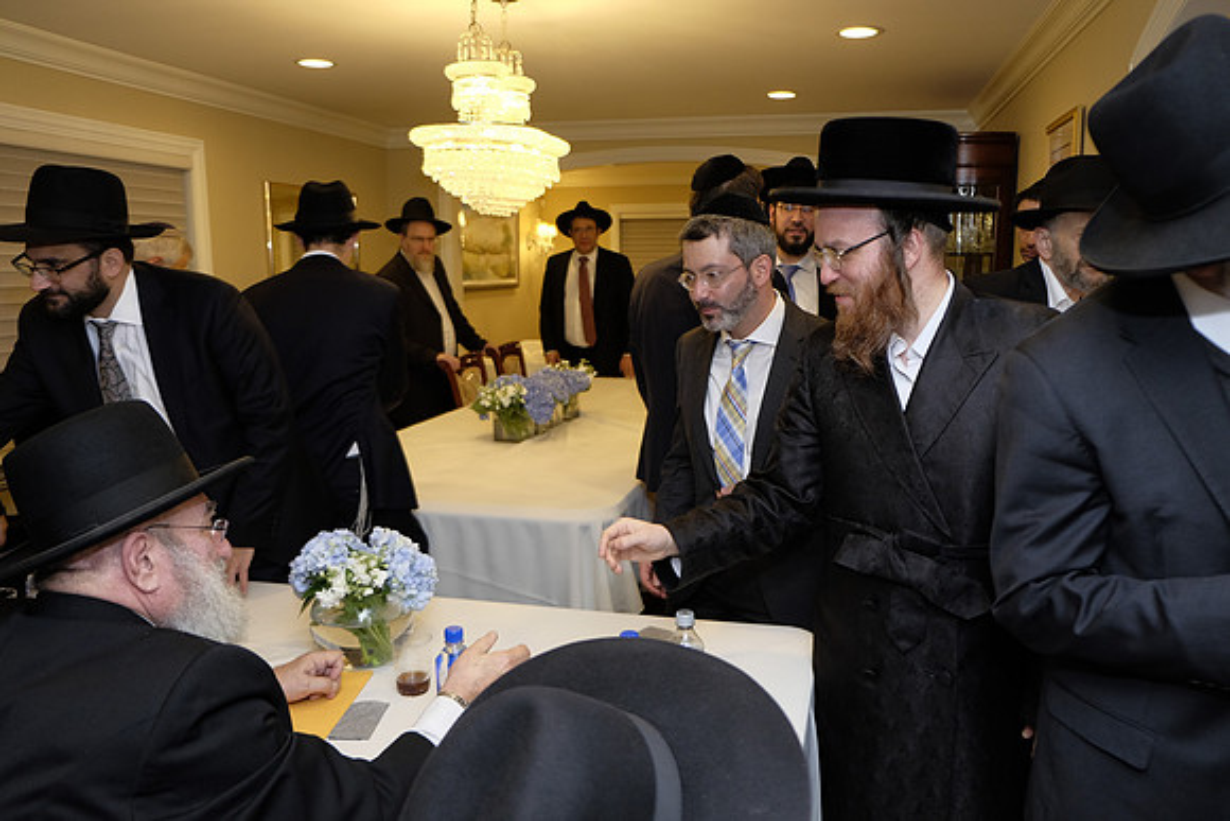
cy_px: 410
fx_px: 923
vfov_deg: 48.0
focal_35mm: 27
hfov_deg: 67.4
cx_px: 615
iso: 800
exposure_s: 1/180
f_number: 2.8
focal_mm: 18
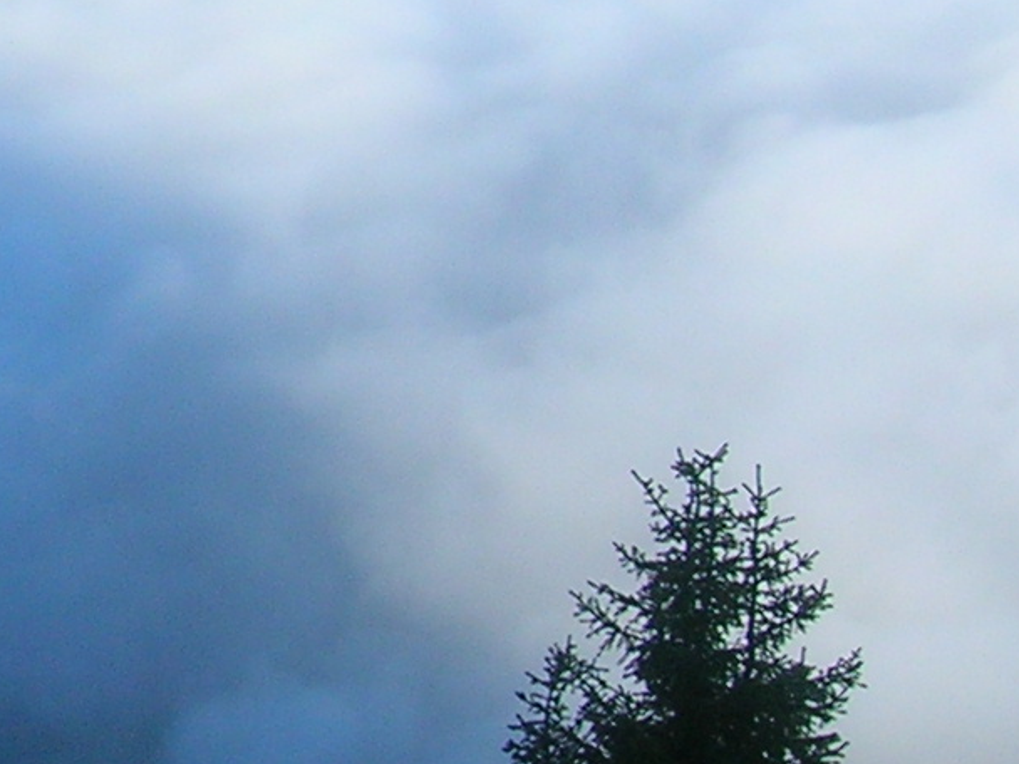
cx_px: -622
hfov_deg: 12.7
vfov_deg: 10.1
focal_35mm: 145
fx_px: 4268
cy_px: -97
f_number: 4.9
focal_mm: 5.7
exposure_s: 1/266
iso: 50
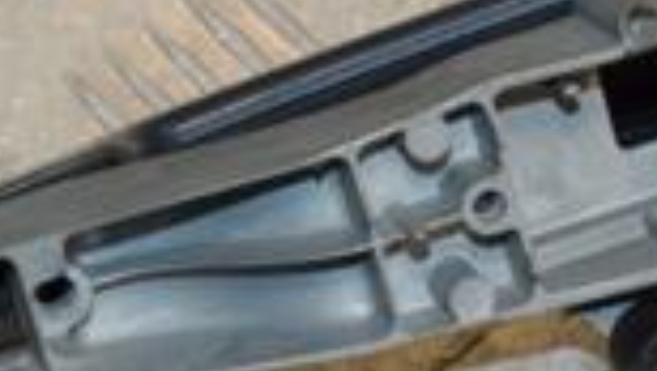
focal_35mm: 232
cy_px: 132
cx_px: 495
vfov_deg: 5.3
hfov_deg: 9.3
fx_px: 4046
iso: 800
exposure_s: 1/200
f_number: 9
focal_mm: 38
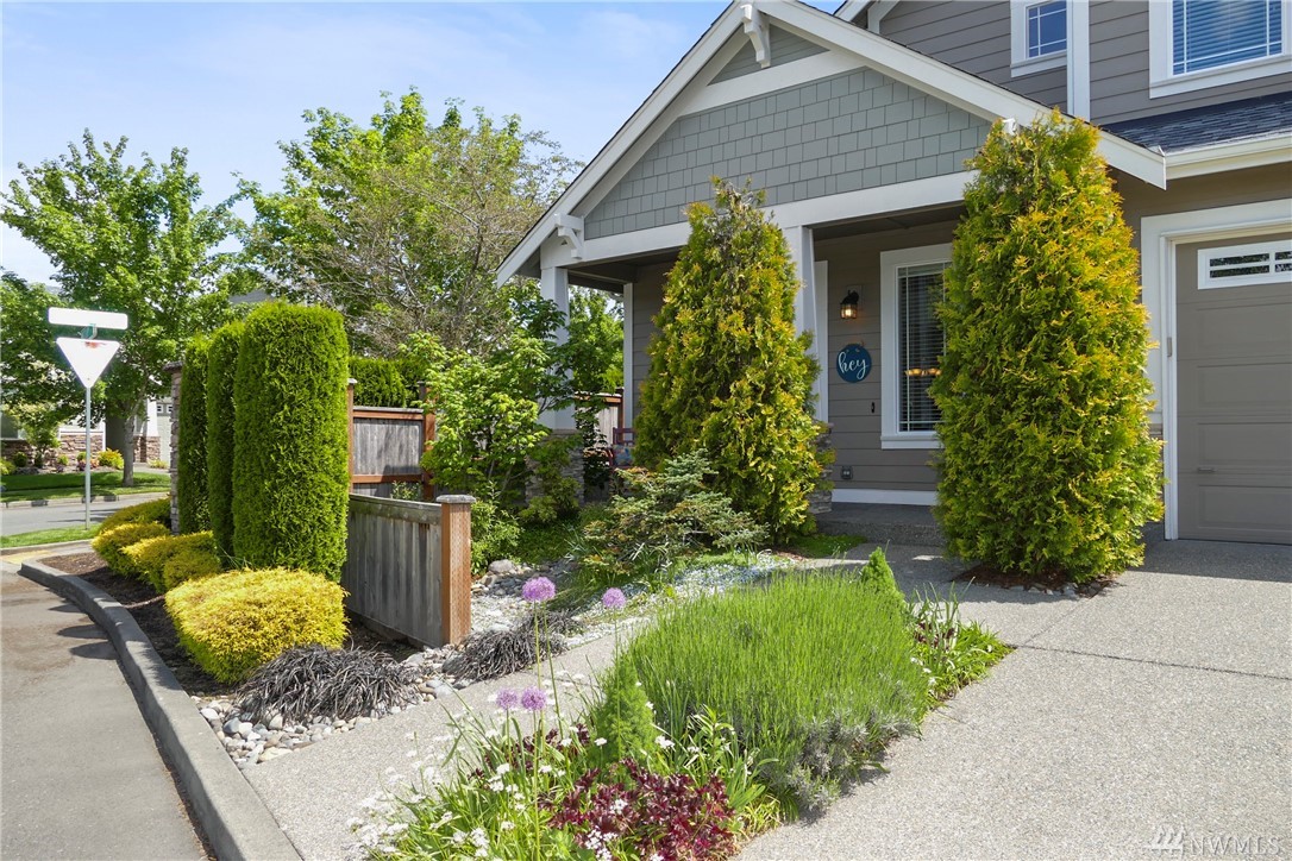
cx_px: 646
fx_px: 897
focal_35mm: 25
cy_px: 430
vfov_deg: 51.3
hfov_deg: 71.5
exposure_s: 1/1000
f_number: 2.8
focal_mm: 9.12
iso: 125
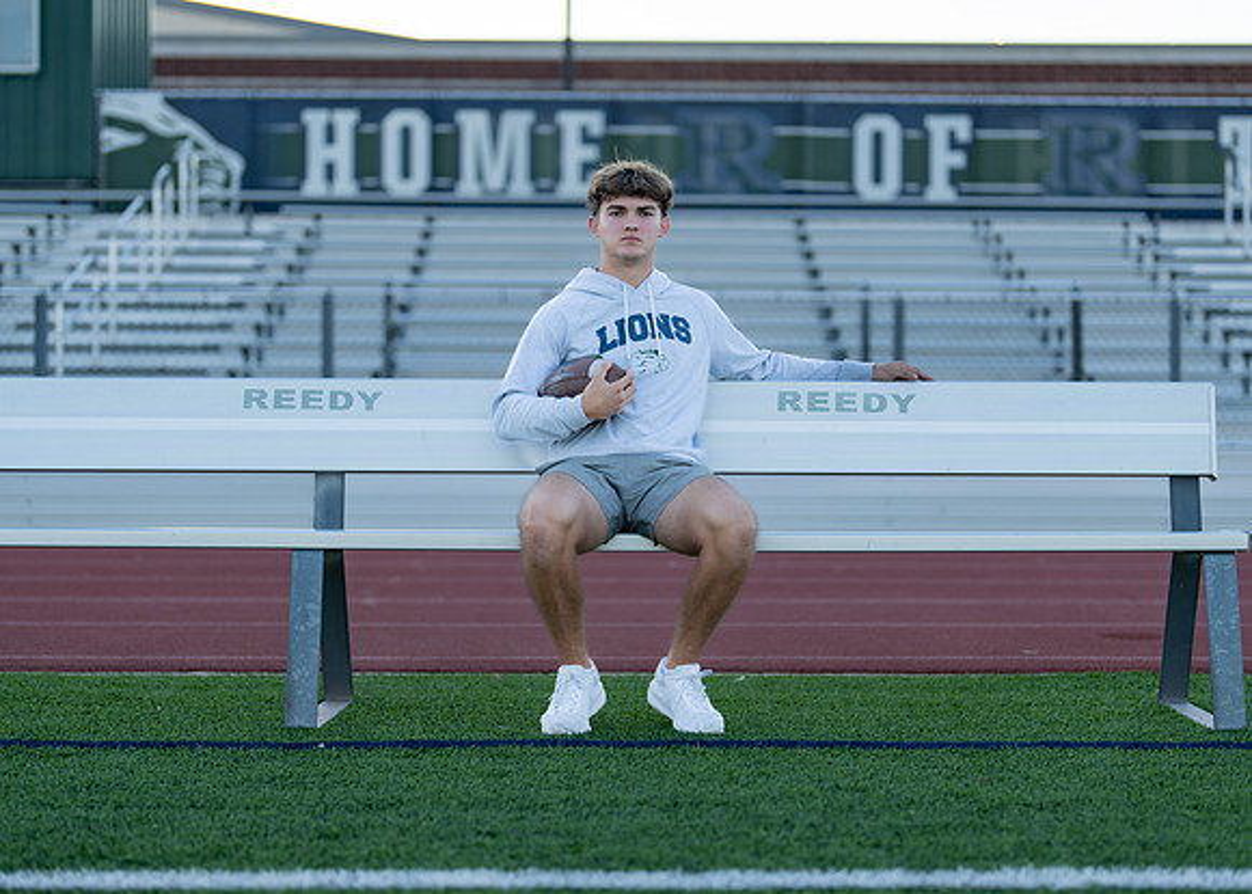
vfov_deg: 21.8
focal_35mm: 65
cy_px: 418
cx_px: 661
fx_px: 2325
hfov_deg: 30.1
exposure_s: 1/2500
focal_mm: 50
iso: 100
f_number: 1.2
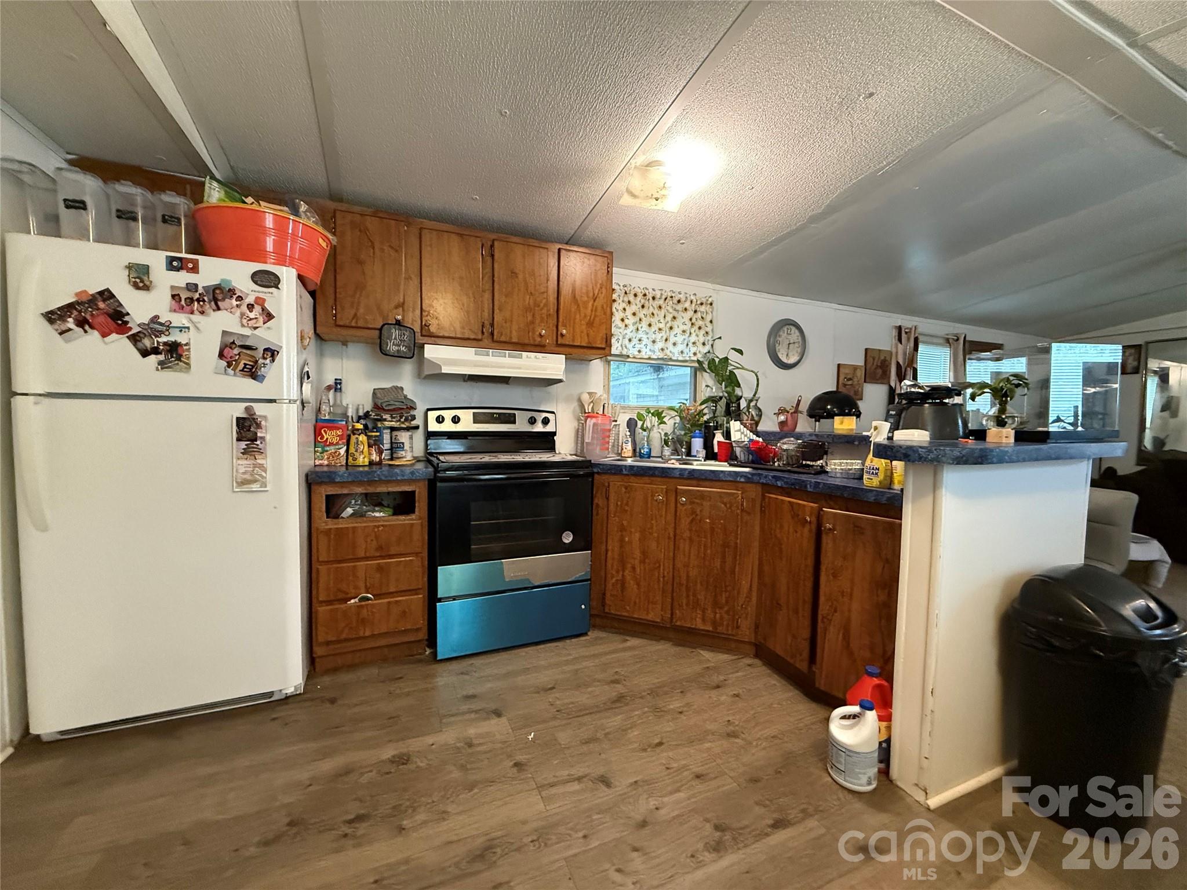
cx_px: 594
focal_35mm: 14
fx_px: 480
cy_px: 445
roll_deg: -1.2
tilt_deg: -2.7
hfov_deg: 102.1
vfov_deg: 85.7
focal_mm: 2.22
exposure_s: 1/60
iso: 800
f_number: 2.2
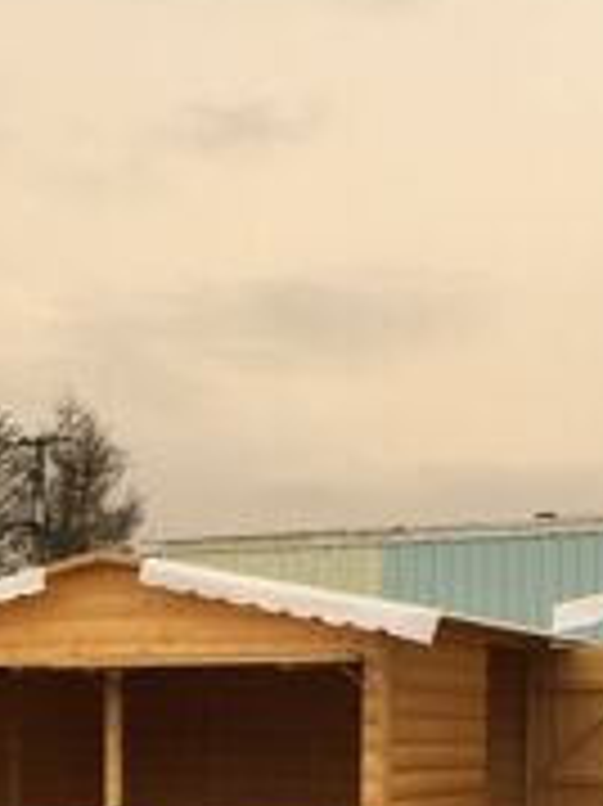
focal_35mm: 69
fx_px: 1605
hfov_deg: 21.3
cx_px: 310
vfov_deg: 26.5
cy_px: 822
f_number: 2.2
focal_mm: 4.15
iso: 32
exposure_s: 1/920
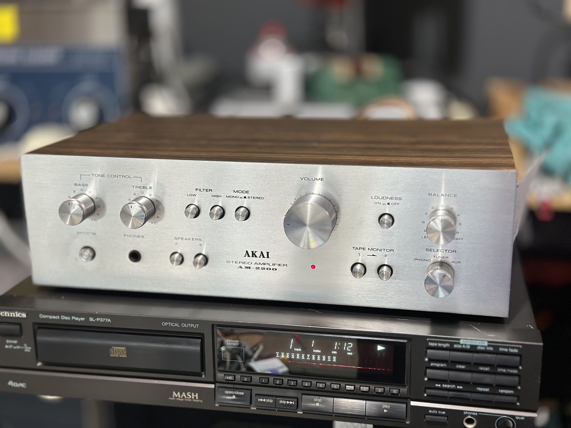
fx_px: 792
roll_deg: +0.9
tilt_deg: -13.6
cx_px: 286
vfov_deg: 30.3
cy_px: 214
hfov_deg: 39.7
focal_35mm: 48
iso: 250
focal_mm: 6.86
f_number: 1.78
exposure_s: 1/50
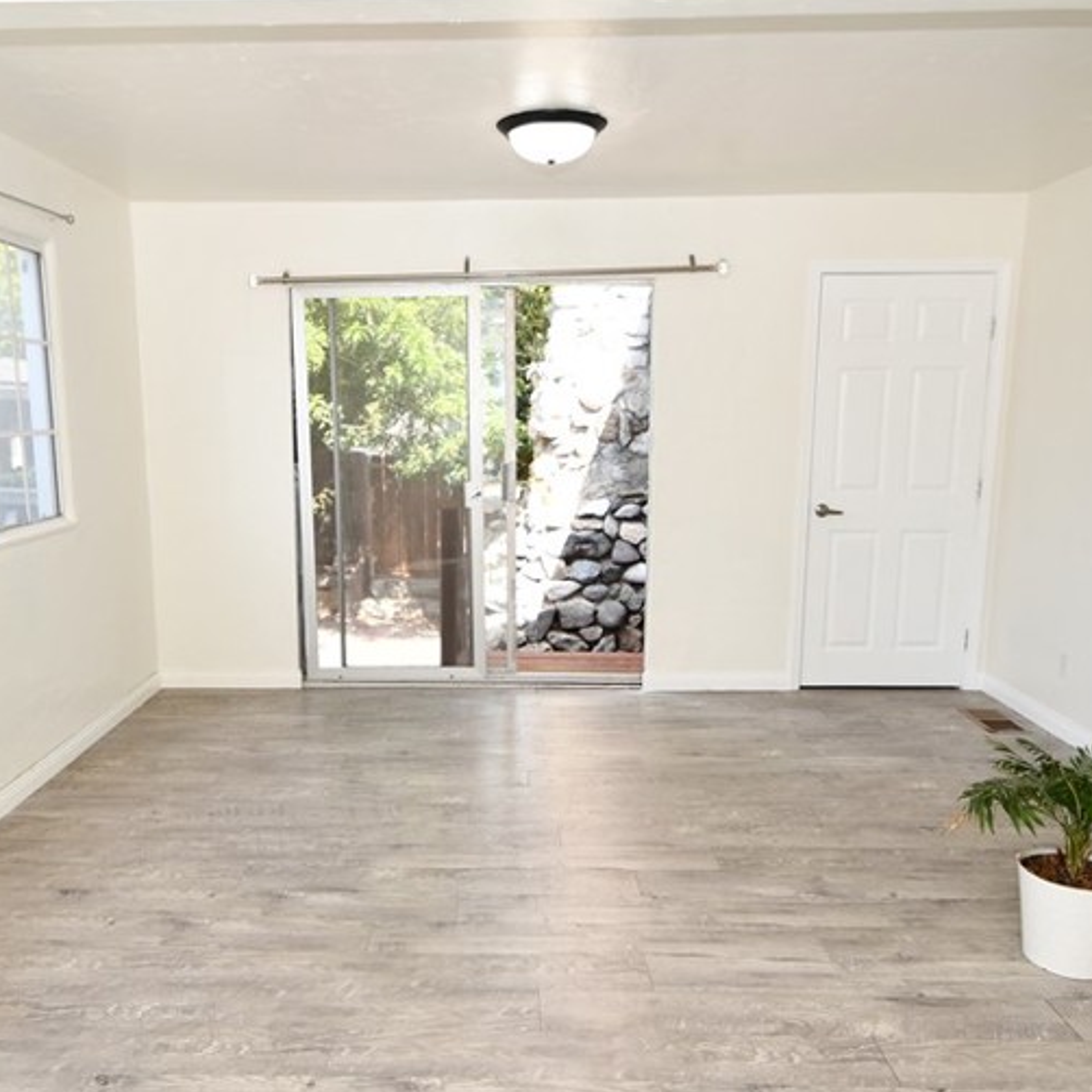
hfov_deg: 60.8
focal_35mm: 26
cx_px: 498
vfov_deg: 60.8
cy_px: 597
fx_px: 928
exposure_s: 1/100
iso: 200
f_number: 5
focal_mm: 10
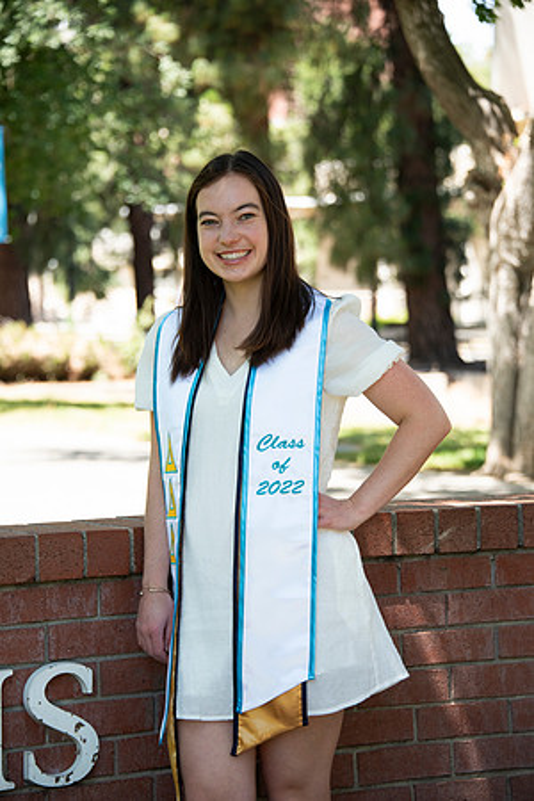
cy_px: 400
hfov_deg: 11.8
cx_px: 267
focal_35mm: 116
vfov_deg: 17.6
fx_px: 2581
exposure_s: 1/320
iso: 640
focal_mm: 116
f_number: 5.6
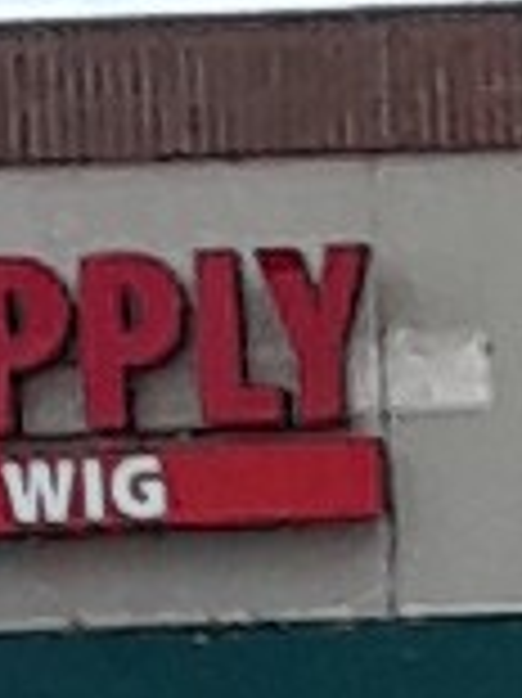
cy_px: 885
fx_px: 2034
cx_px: -212
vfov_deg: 18.3
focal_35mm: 101
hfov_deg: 13.9
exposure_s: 1/651
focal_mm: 2.47
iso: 40
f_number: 1.9
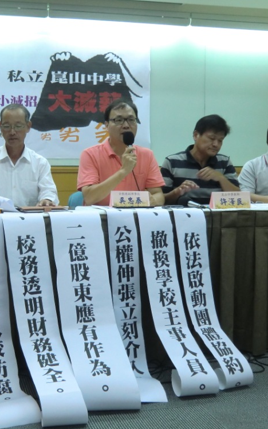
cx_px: 56
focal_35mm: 42
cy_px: 219
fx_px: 491
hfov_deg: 29.9
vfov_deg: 47.2
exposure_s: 1/60
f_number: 3.5
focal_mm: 5.2
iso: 250
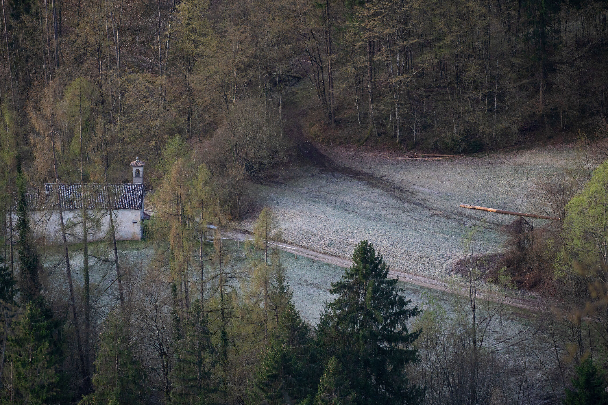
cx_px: 305
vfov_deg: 4.9
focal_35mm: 283
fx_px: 4779
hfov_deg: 7.3
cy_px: 214
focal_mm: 248
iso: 800
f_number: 5
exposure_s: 1/80
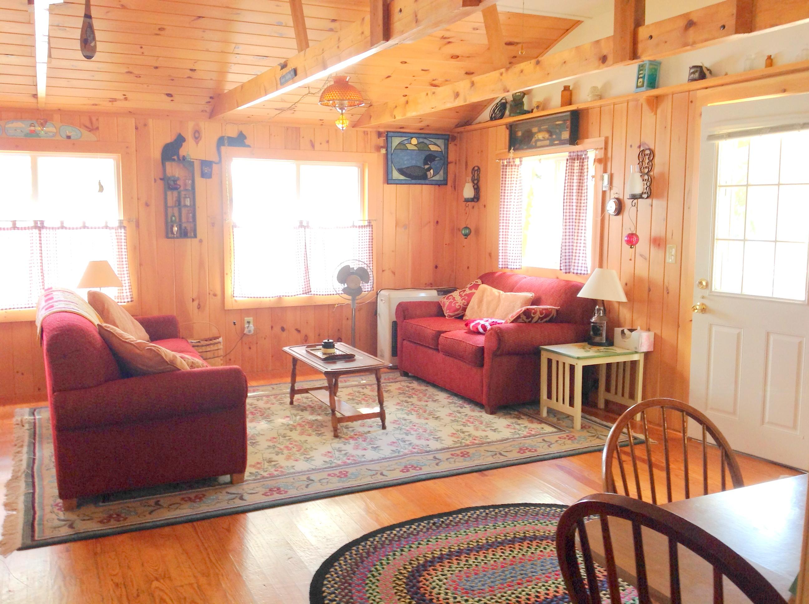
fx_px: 817
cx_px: 404
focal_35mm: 35
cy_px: 302
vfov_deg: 40.6
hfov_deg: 52.7
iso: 64
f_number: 2.4
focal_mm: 4.28
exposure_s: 1/20
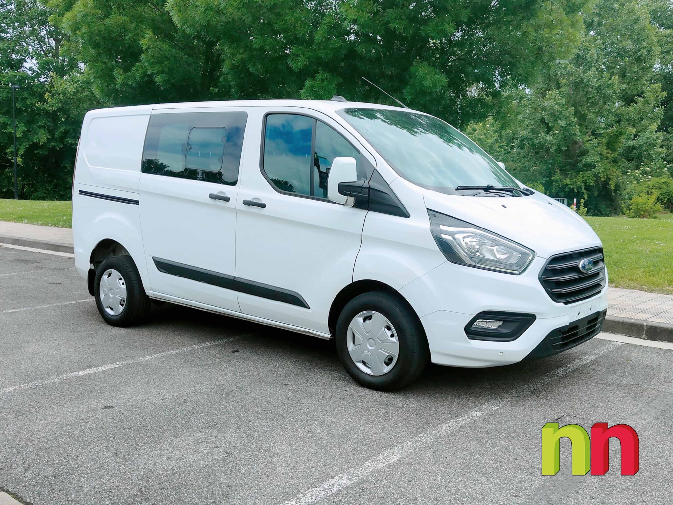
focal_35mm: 24
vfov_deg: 56.8
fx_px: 467
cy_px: 252
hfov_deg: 71.6
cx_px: 336
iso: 80
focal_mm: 6.86
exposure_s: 1/3200
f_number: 1.8
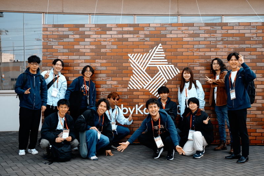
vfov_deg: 29.9
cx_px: 132
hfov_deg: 43.6
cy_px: 88
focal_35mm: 45
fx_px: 330
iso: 100
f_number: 3.5
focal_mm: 45
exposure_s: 1/250
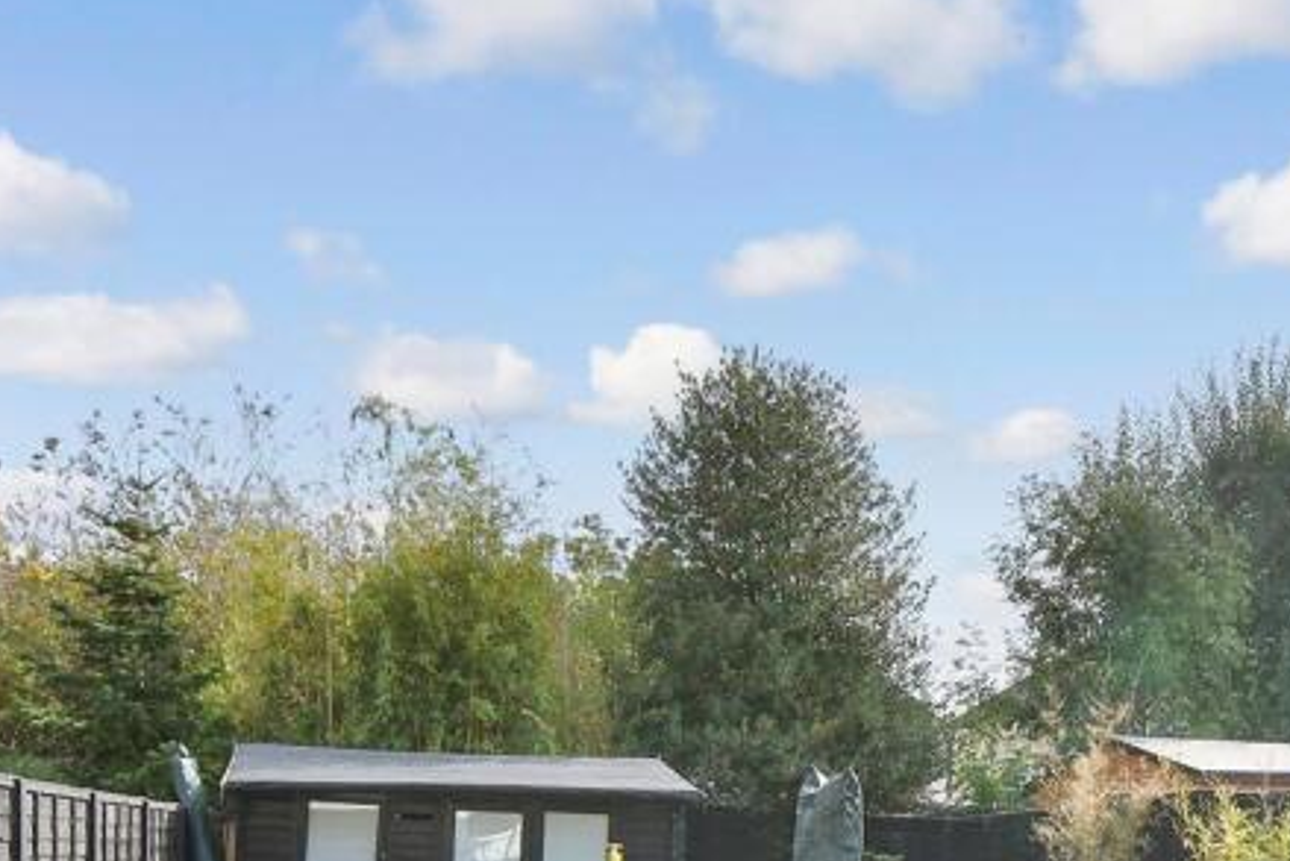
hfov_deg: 51.5
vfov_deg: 34.9
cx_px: 1002
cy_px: 830
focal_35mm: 35
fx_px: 1255
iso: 160
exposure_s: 1/200
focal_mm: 10
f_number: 8
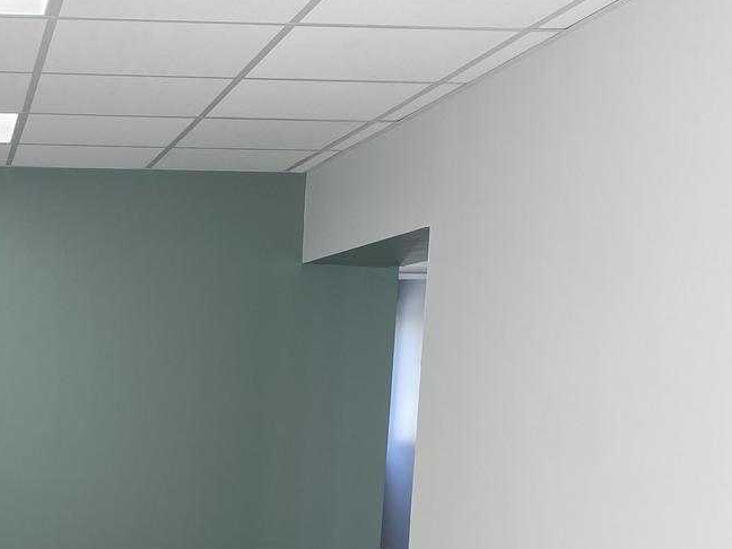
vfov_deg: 23.2
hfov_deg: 29.8
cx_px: -17
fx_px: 1269
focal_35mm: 60
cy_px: 575
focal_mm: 4.25
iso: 32
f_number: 1.8
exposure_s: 1/183
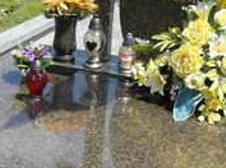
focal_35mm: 87
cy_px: 177
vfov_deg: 16.5
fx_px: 567
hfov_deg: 22.2
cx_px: 45
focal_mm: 5.2
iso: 80
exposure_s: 1/1500
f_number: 2.5
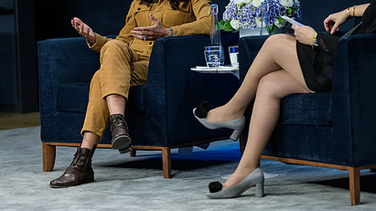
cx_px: 202
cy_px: 47
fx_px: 1356
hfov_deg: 15.8
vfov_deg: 8.9
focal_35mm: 136
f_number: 3.2
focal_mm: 92
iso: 1600
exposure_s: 1/250
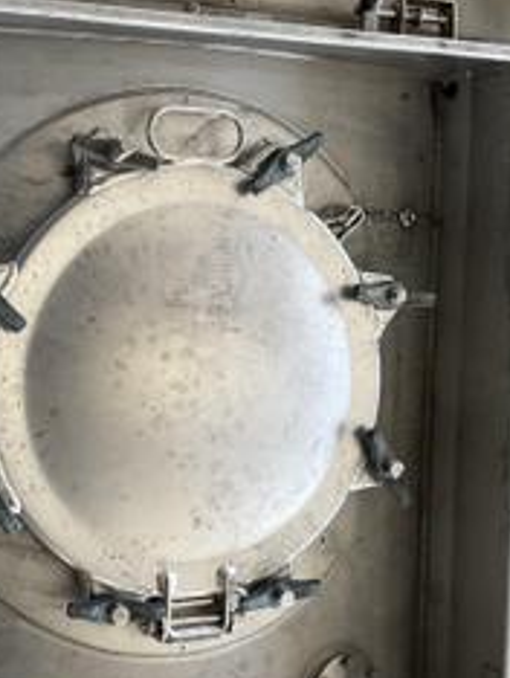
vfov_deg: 33.4
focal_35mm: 57
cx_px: 155
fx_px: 1118
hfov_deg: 25.5
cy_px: 458
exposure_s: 1/222
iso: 25
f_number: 1.8
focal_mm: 3
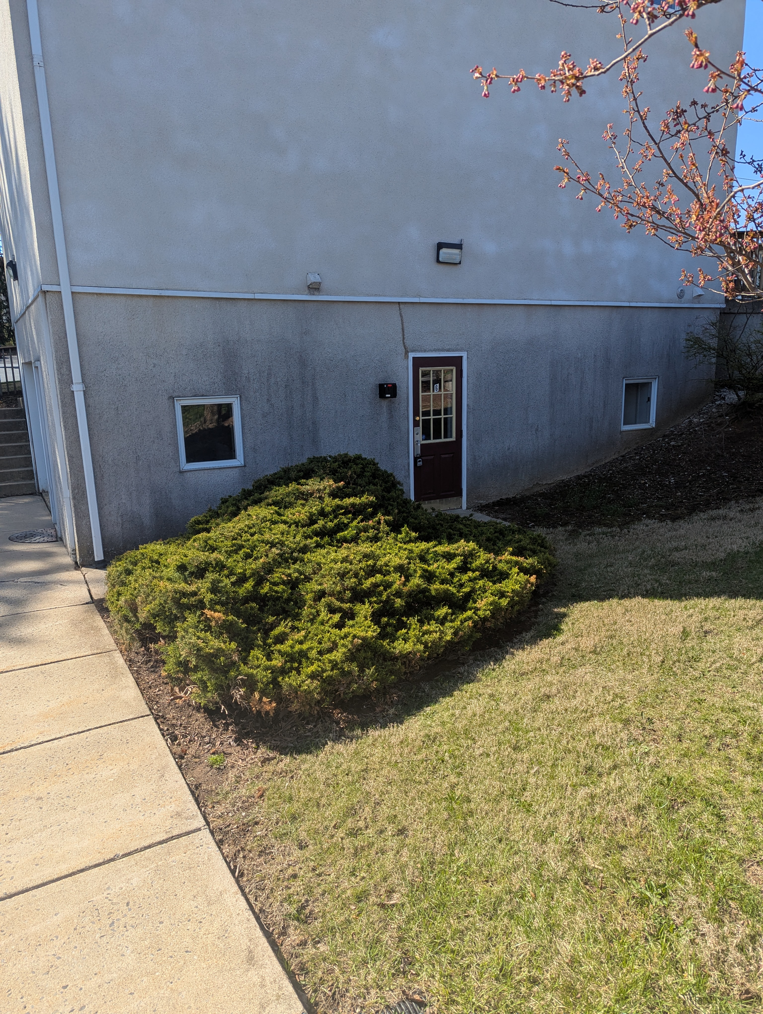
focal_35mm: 24
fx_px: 704
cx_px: 382
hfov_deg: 56.9
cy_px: 507
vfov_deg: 71.5
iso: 44
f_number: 1.85
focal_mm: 6.81
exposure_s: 1/1179
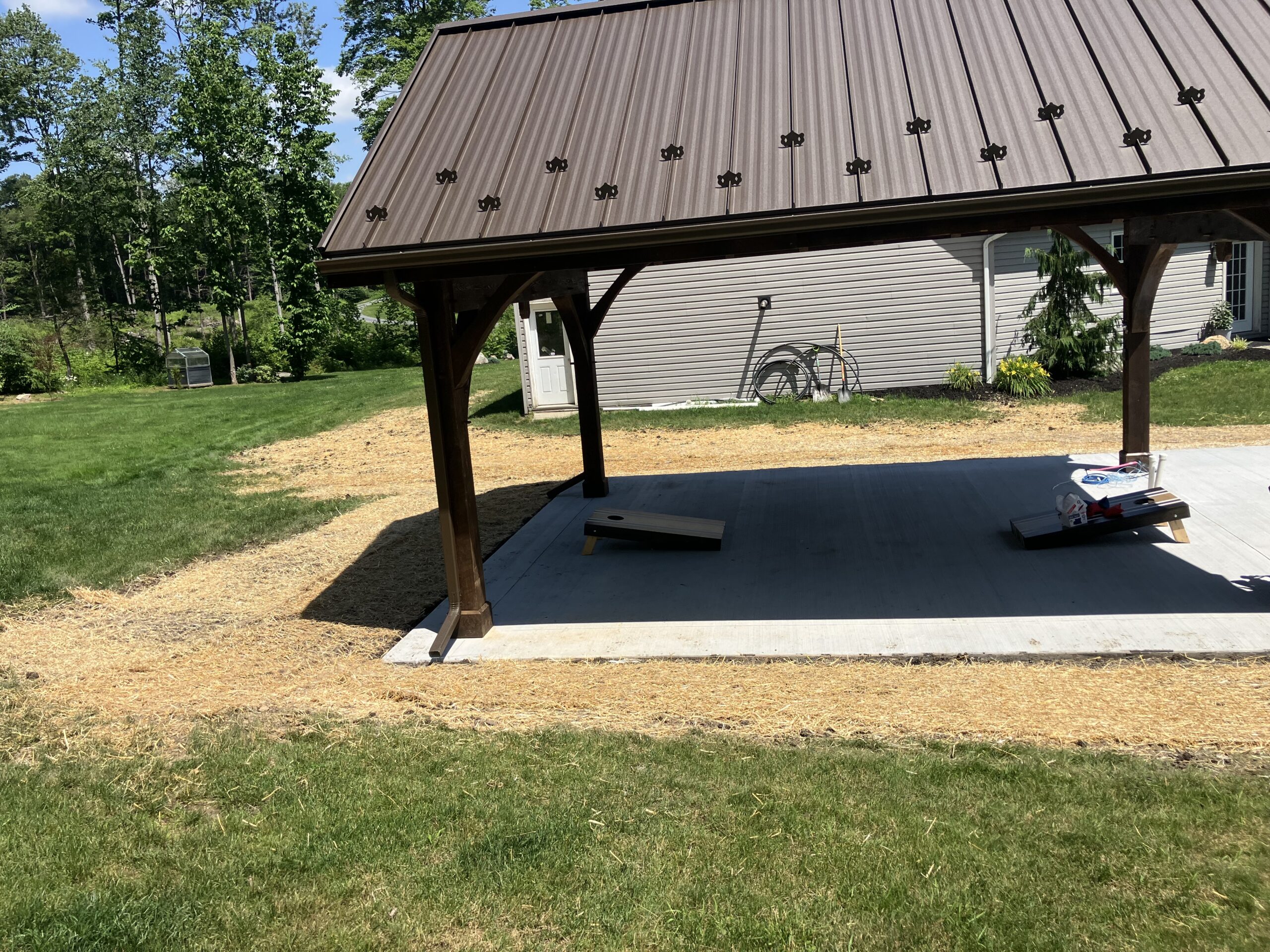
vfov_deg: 49.7
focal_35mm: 28
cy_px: 476
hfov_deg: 63.4
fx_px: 1027
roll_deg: +3.3
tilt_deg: -6.5
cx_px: 635
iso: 32
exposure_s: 1/2024
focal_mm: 3.99
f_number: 1.8
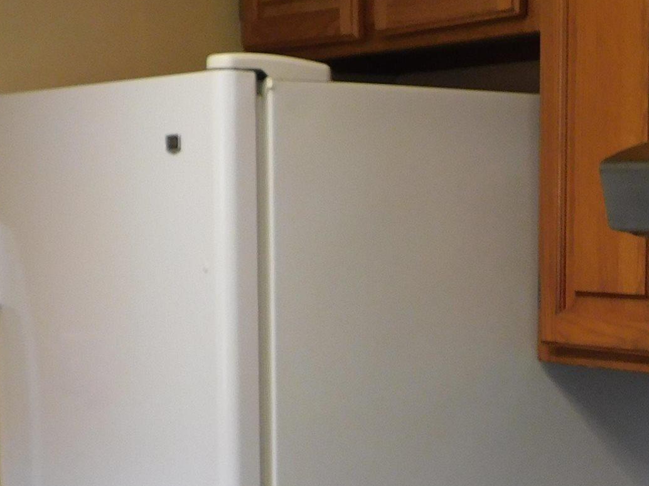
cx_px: 597
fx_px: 2006
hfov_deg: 18.1
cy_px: 555
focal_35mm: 107
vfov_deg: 13.5
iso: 180
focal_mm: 6.3
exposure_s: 1/30
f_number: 3.5
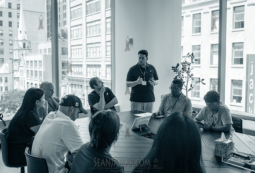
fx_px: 250
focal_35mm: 35
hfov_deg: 54.0
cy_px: 80
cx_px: 139
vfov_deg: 38.3
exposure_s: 1/1250
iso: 5000
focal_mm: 32
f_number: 4.5
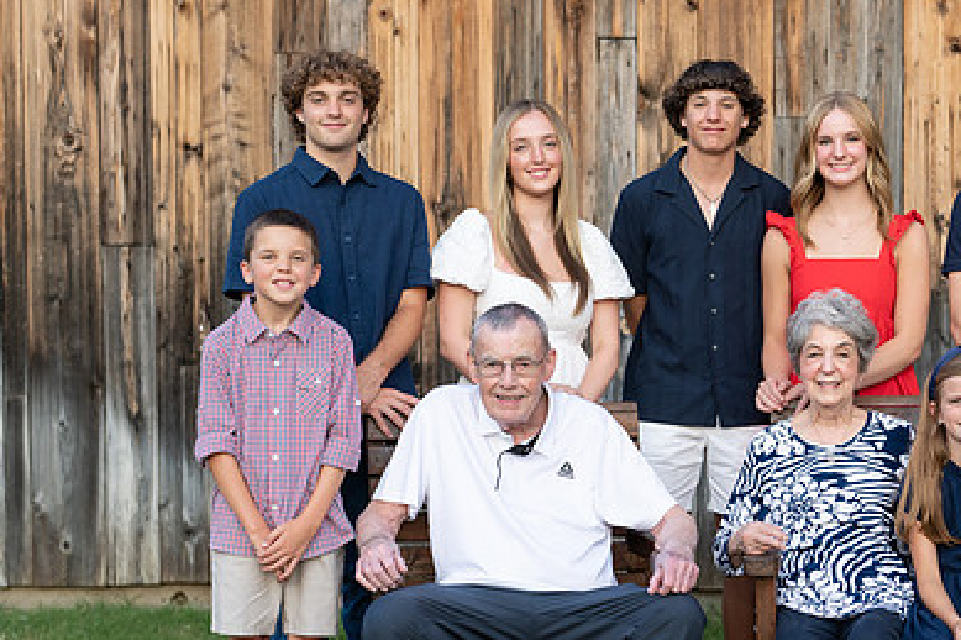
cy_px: 476
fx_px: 2241
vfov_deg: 16.2
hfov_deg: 23.9
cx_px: 722
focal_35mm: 84
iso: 200
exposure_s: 1/800
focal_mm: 50
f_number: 2.2
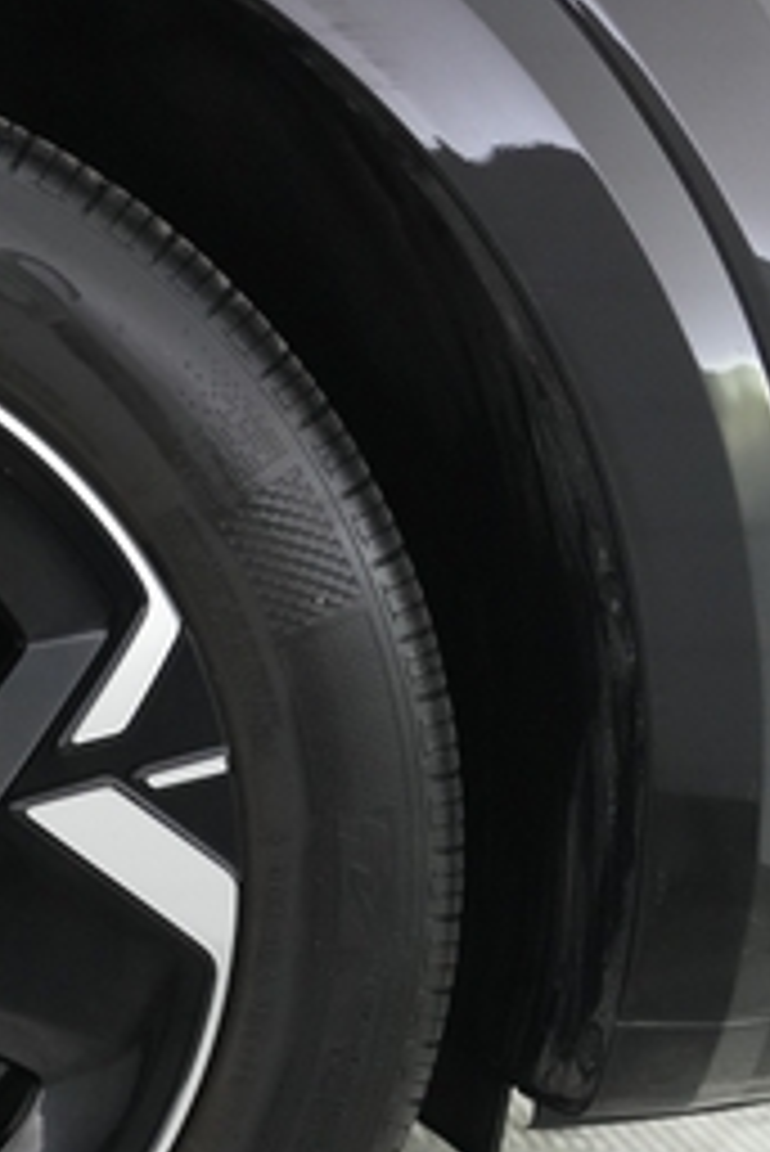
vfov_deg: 30.6
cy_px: 801
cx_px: -329
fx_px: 2082
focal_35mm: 65
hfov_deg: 18.8
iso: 5000
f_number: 4
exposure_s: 1/125
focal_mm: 26
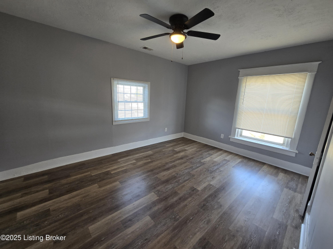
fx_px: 125
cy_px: 124
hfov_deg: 106.2
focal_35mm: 13
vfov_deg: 89.9
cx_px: 166
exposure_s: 1/60
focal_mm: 2.2
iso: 100
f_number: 2.2
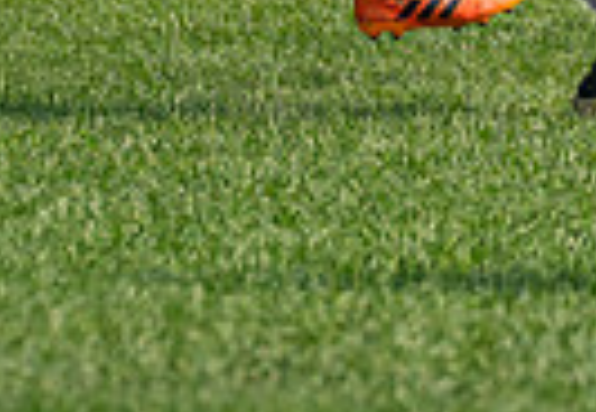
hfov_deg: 1.2
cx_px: 865
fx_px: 27852
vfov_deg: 0.8
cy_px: -363
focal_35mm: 1663
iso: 400
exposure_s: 1/6400
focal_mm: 200
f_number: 2.8
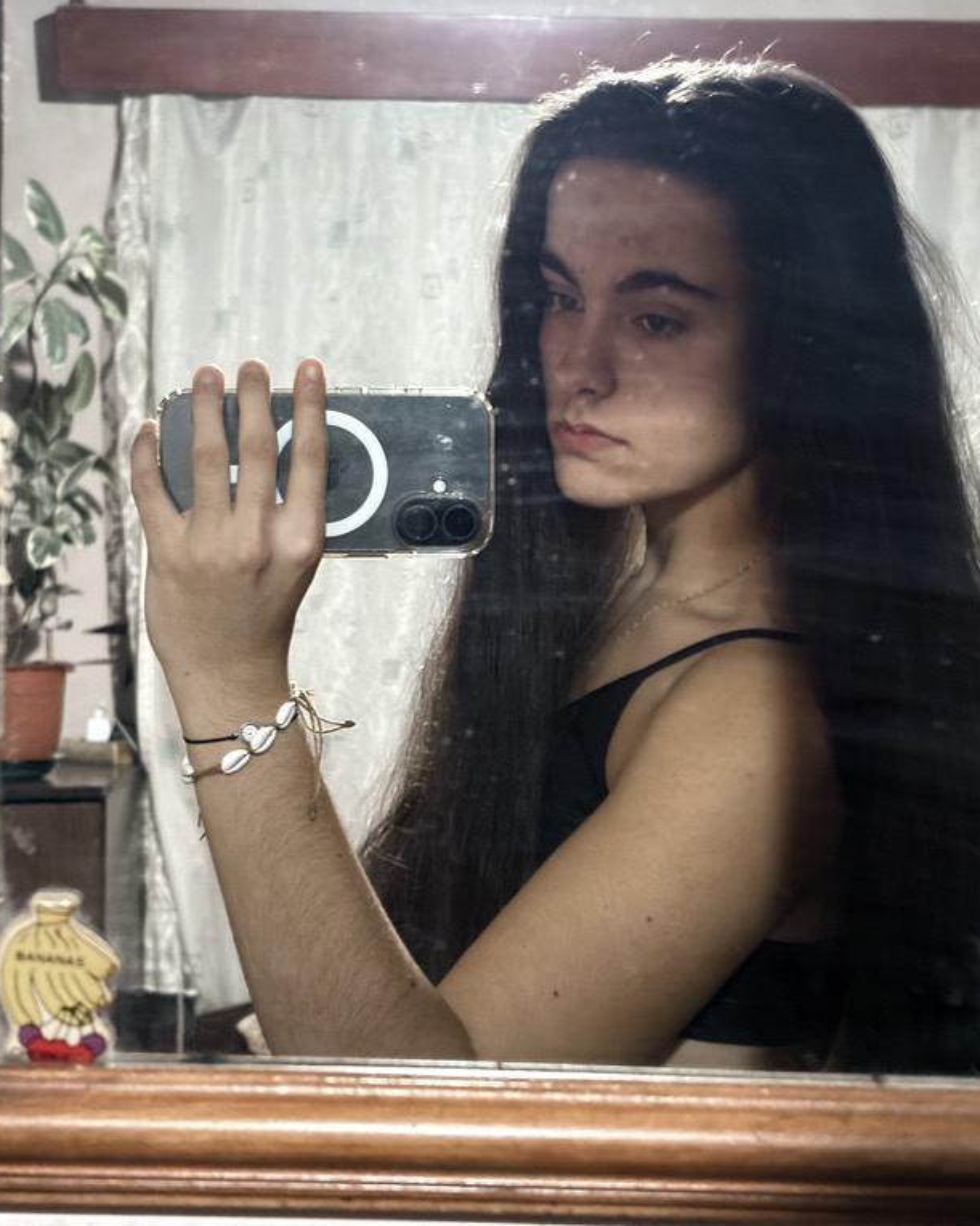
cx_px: 417
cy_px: 611
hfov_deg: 22.5
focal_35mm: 68
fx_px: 2466
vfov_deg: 27.9
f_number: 1.6
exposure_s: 1/20
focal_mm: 5.96
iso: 500
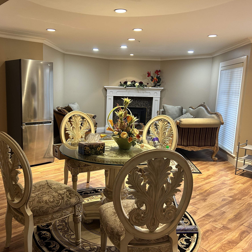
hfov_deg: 52.4
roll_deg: -1.4
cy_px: 127
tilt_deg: -9.2
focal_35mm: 31
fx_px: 255
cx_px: 109
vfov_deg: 52.5
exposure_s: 1/60
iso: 160
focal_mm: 5.7
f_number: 1.5
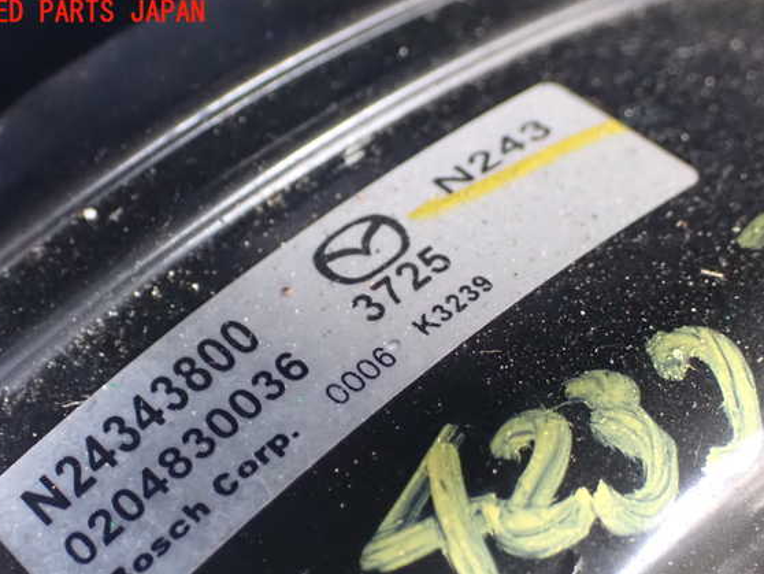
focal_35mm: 72
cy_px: 304
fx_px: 1590
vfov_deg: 20.5
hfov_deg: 27.0
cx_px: 367
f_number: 3.8
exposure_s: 1/30
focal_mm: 11.88
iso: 1600
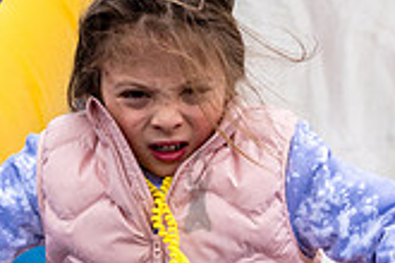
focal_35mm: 188
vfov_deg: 7.3
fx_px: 2063
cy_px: 191
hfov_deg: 10.9
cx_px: 225
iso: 400
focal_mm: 50
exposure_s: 1/2000
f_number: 5
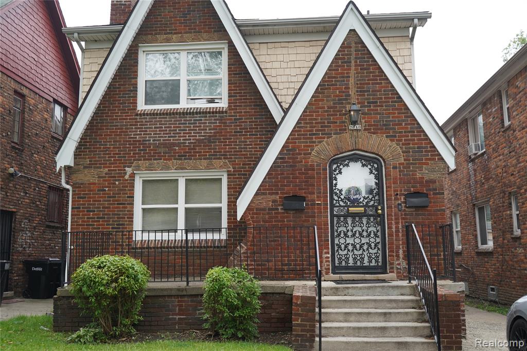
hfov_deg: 54.4
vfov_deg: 37.8
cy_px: 176
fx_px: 512
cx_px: 264
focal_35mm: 35
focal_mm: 35
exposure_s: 1/60
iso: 100
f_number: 4
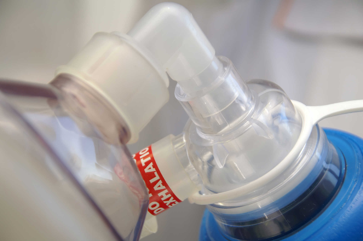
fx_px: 1360
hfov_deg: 15.2
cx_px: 182
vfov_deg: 10.1
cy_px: 120
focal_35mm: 135
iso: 200
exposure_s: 1/60
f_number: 6.3
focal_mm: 90
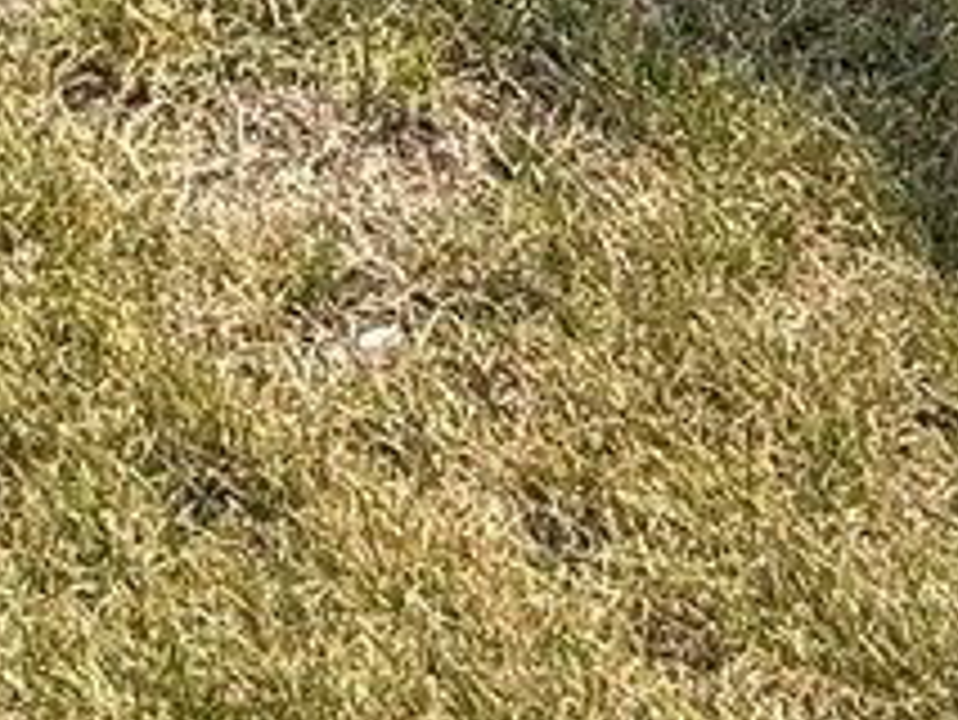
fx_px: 2908
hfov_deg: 17.3
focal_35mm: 105
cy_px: -1656
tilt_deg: -0.2
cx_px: -378
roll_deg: +0.2
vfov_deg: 9.6
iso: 50
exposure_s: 1/1572
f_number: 2.2
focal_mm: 2.22
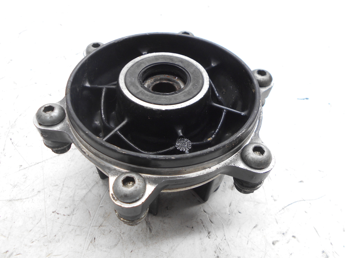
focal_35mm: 30
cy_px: 129
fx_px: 299
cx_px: 172
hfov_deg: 60.0
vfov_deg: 46.8
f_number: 3.4
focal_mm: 5.1
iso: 125
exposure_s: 1/30
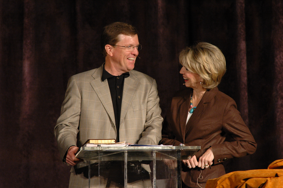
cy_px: 94
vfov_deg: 3.0
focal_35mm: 450
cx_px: 142
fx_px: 3534
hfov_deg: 4.6
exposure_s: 1/80
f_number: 5
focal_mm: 300
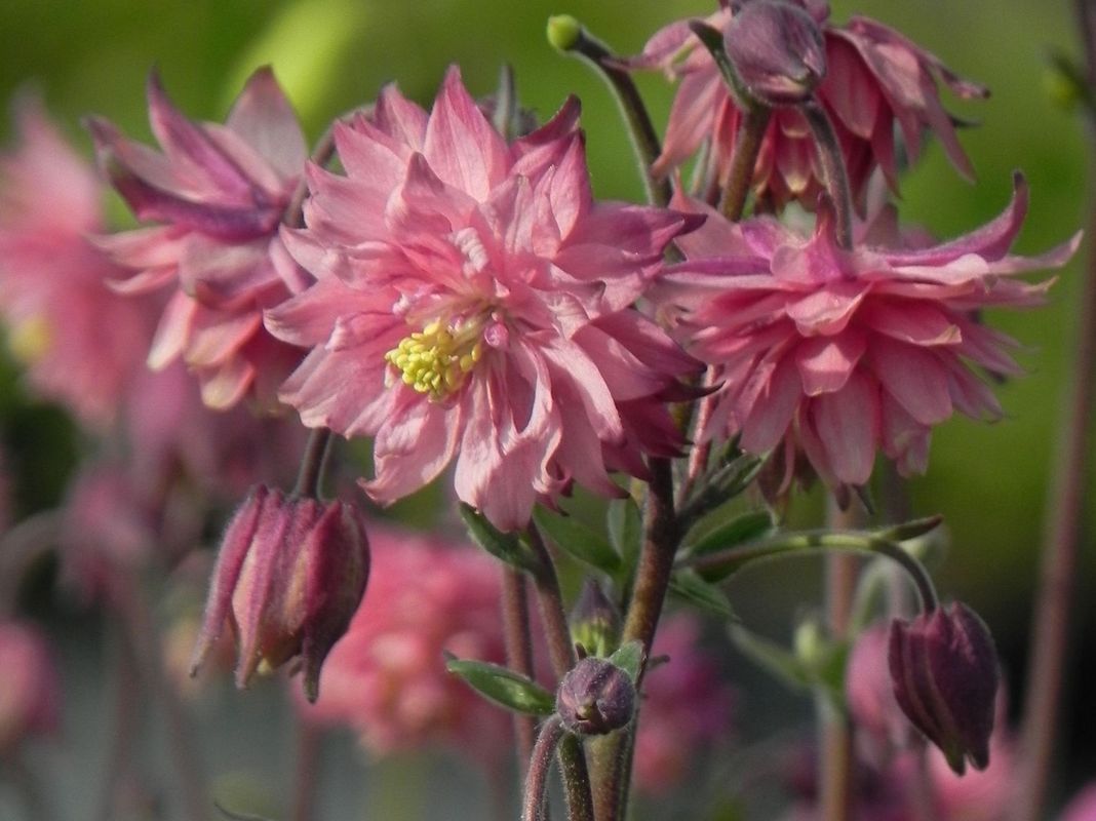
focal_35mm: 425
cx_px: 548
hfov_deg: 4.7
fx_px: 13450
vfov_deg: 3.5
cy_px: 410
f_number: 5
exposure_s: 1/800
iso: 160
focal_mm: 75.7
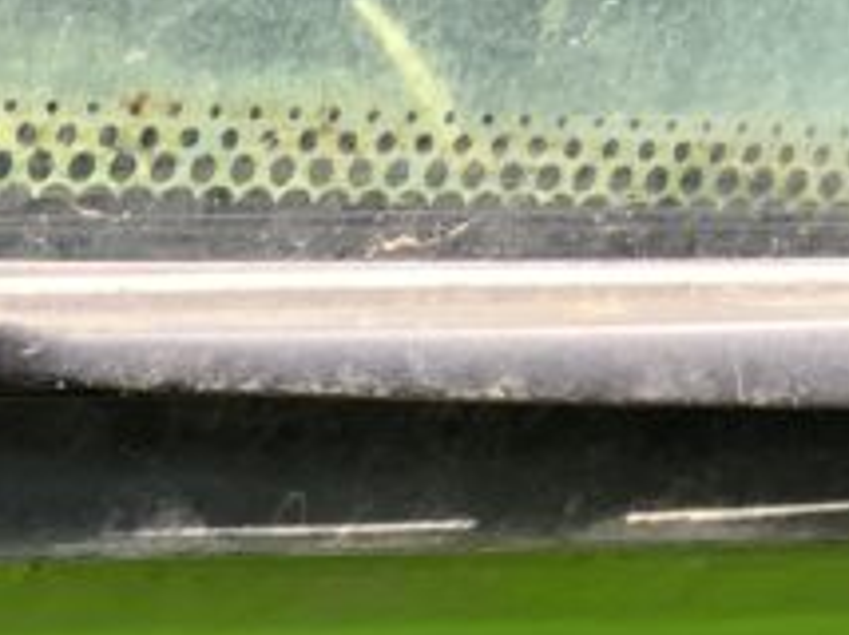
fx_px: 3405
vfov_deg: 10.3
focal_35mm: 139
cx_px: -611
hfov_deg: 13.0
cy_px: 937
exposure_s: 1/217
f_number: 1.8
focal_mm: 3
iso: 16
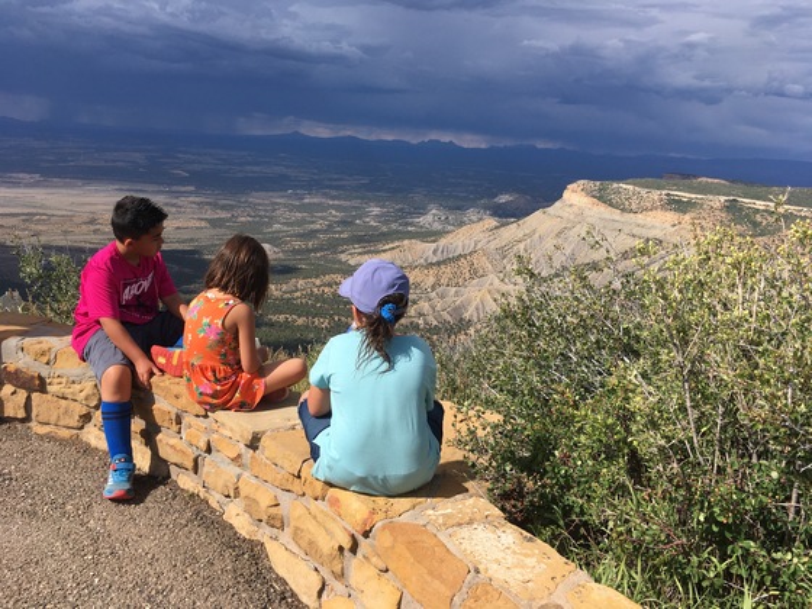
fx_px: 680
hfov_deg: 61.7
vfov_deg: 48.2
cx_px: 406
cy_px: 304
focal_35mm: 29
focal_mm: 4.15
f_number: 2.2
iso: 25
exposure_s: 1/1832
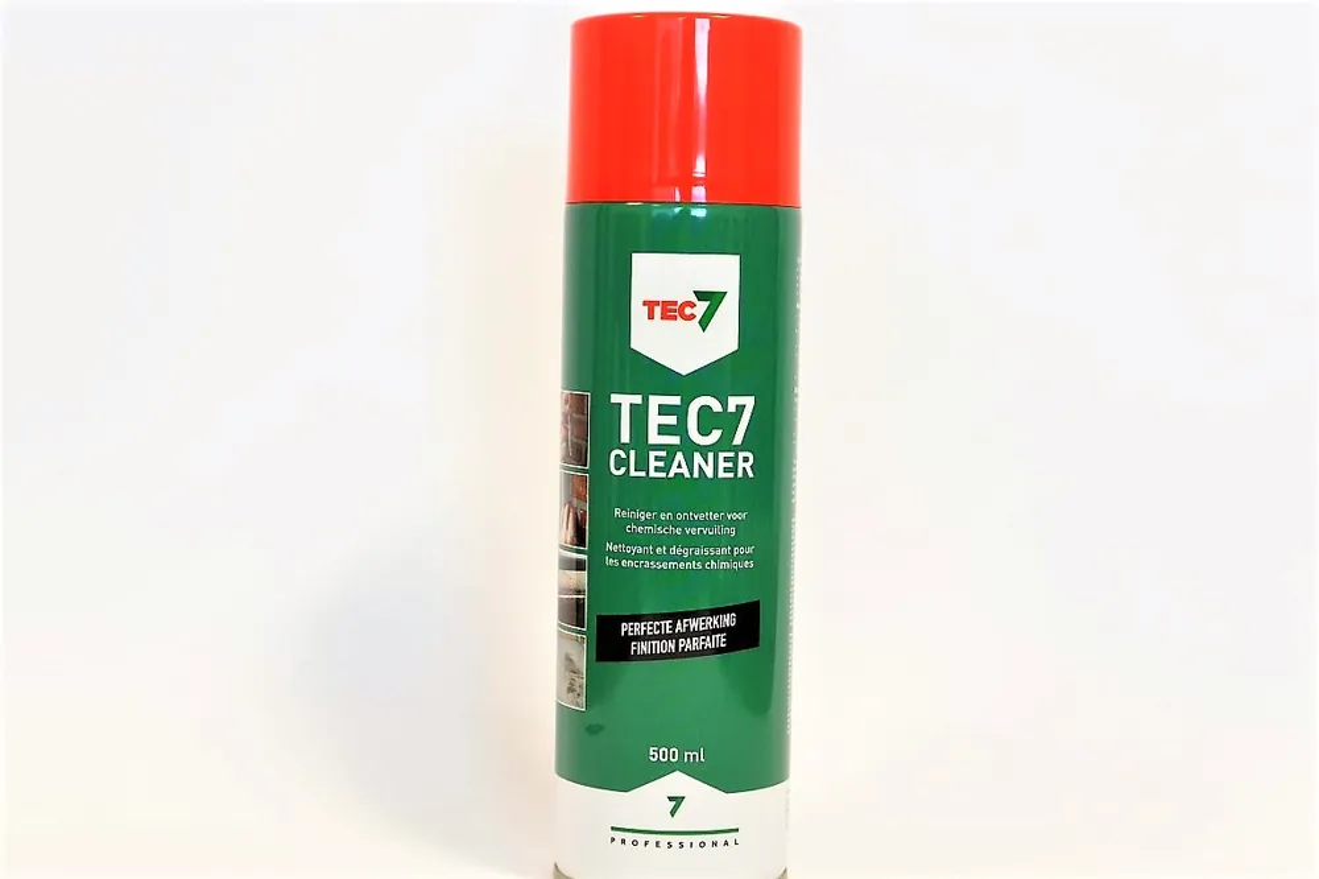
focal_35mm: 65
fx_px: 2381
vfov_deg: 20.9
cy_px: 440
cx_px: 660
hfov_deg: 31.0
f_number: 5.3
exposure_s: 1/30
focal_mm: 24.4
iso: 1400
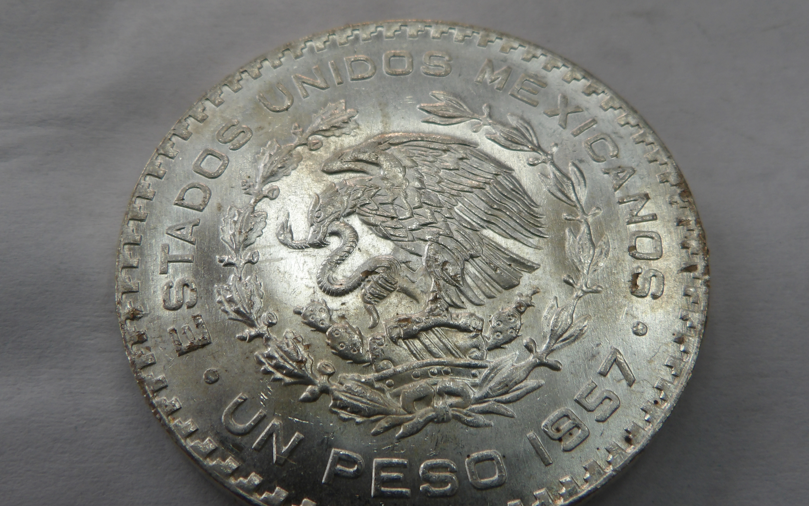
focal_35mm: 44
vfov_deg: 29.2
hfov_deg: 45.3
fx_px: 970
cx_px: 417
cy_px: 253
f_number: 4.5
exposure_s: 1/94
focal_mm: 6.2
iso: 100
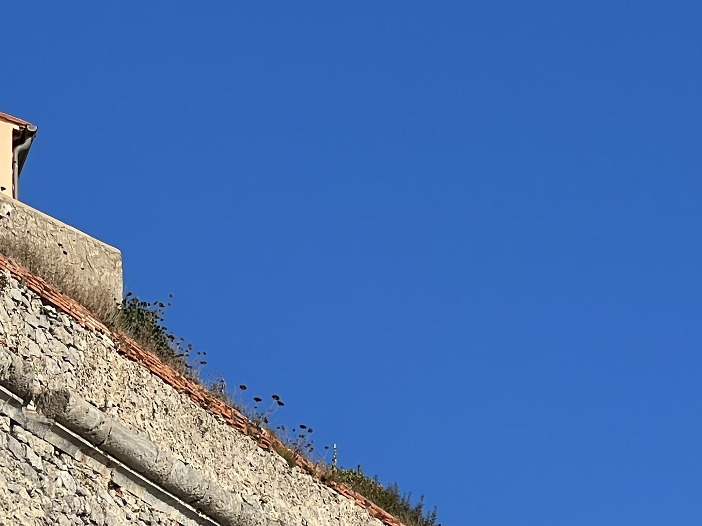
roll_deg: +2.2
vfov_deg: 6.3
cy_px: 573
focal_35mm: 236
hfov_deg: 8.4
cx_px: 285
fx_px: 4786
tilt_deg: +19.0
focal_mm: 9
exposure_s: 1/809
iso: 32
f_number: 2.8
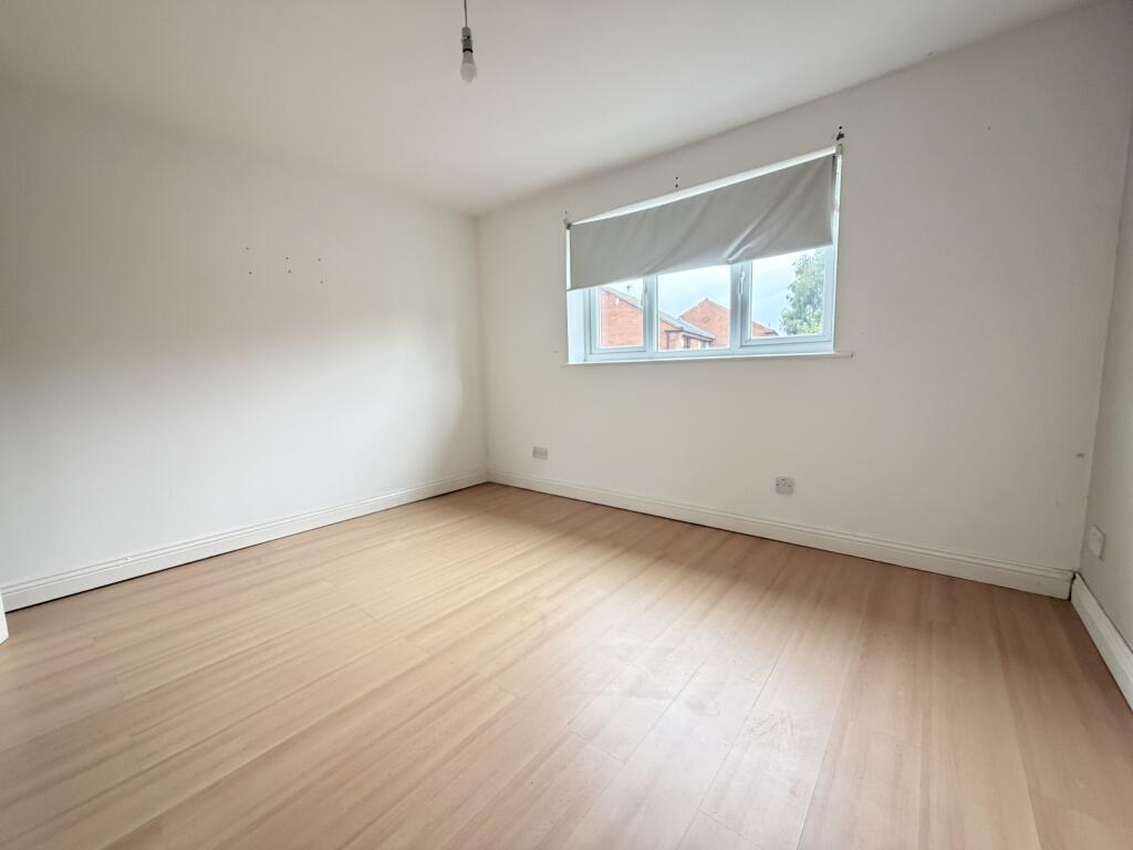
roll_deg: +1.8
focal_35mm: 14
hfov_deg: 102.1
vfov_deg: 85.7
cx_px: 566
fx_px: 458
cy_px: 425
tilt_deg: -7.3
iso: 500
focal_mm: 2.22
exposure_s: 1/60
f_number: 2.2
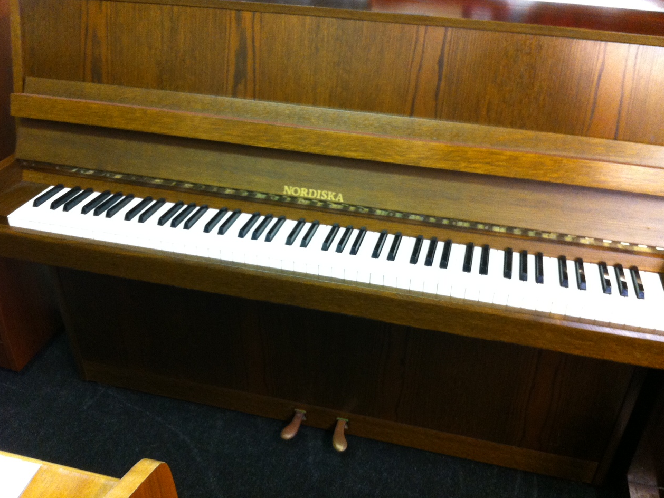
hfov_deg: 51.3
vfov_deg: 39.7
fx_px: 691
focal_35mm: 36
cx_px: 337
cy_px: 244
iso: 250
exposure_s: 1/17
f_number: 2.8
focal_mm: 3.85
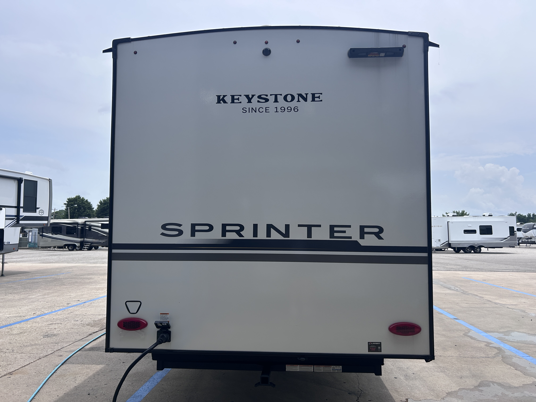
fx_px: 403
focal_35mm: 26
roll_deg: -0.5
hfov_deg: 67.3
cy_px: 201
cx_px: 268
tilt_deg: +4.8
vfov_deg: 53.1
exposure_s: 1/4444
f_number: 1.5
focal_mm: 5.7
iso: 50
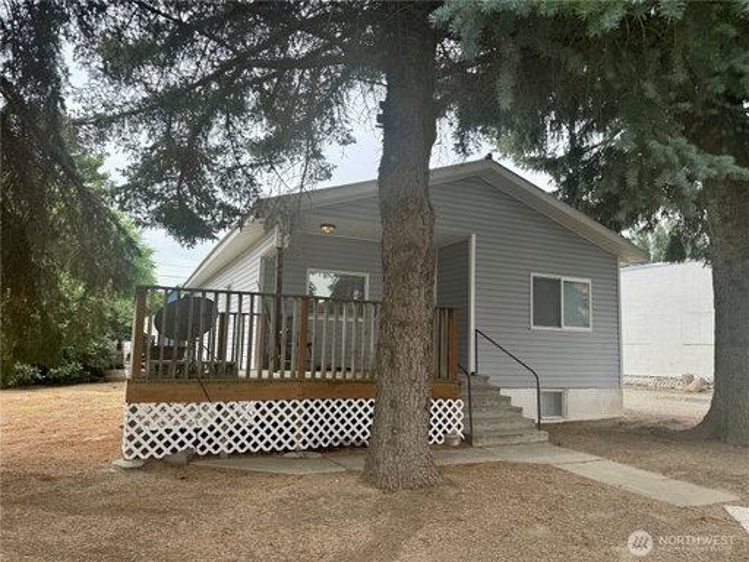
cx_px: 374
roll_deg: -1.8
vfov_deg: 56.8
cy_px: 281
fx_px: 519
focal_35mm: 24
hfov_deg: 71.6
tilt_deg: +5.9
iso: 80
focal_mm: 6.76
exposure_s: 1/1261
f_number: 1.78
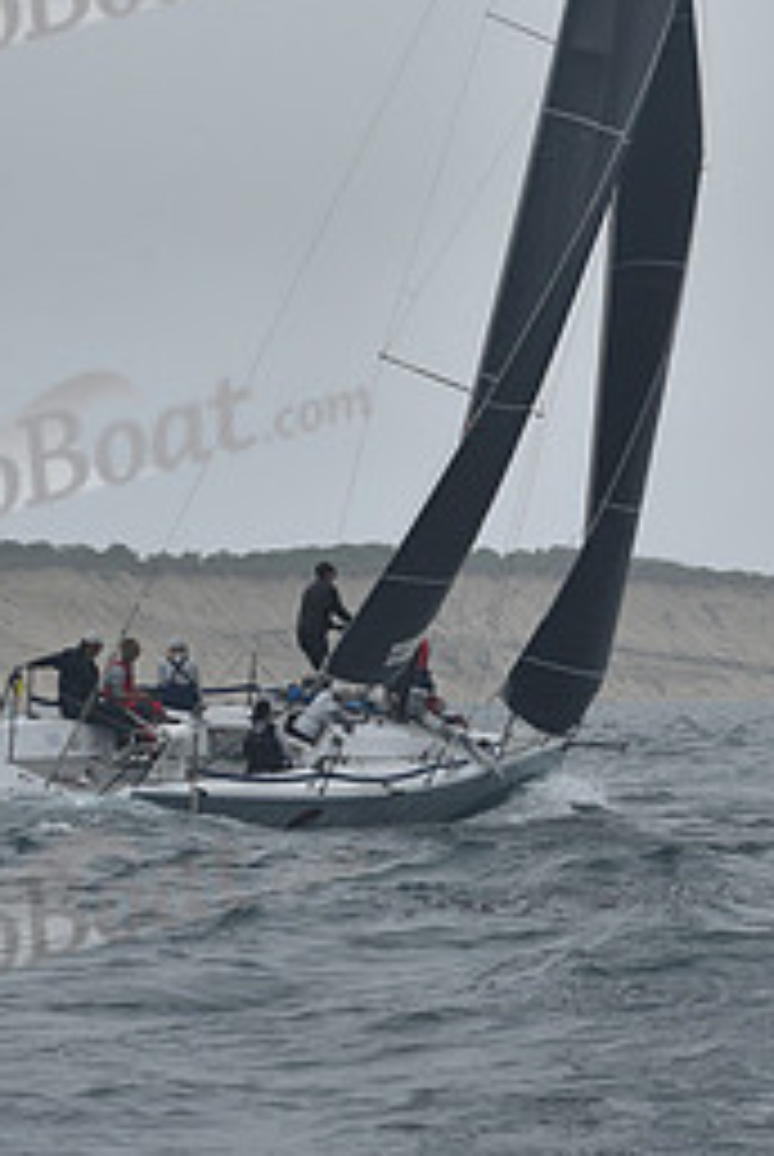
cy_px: 171
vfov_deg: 11.1
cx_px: 605
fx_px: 5950
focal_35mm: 185
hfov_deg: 7.4
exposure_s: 1/800
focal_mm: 82
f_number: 10
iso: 250
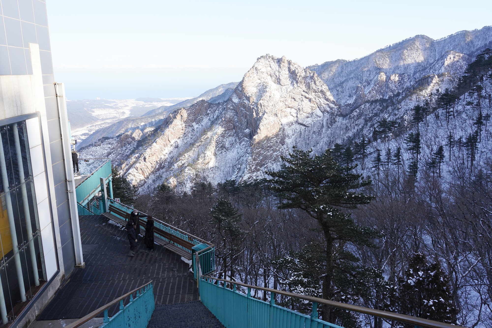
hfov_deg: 65.5
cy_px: 164
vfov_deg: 46.4
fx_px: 383
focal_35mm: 28
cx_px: 246
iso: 160
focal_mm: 28
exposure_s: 1/100
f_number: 10
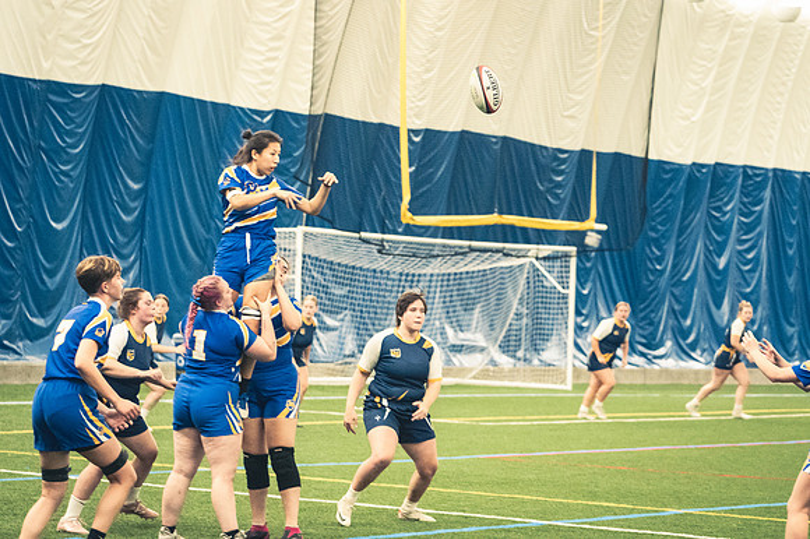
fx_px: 2631
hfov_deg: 17.5
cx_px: 405
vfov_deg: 11.7
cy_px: 270
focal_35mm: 117
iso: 12800
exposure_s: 1/500
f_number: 2.8
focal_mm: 78
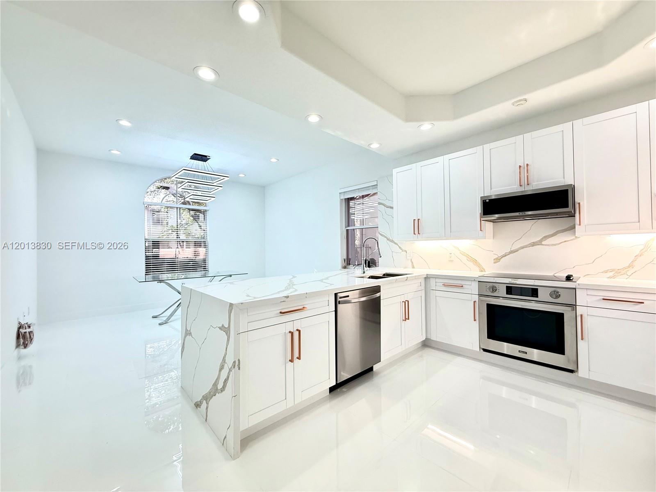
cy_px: 246
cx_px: 328
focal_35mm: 14
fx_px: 265
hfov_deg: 102.1
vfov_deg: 85.7
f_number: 2.2
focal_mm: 2.22
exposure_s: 1/120
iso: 160
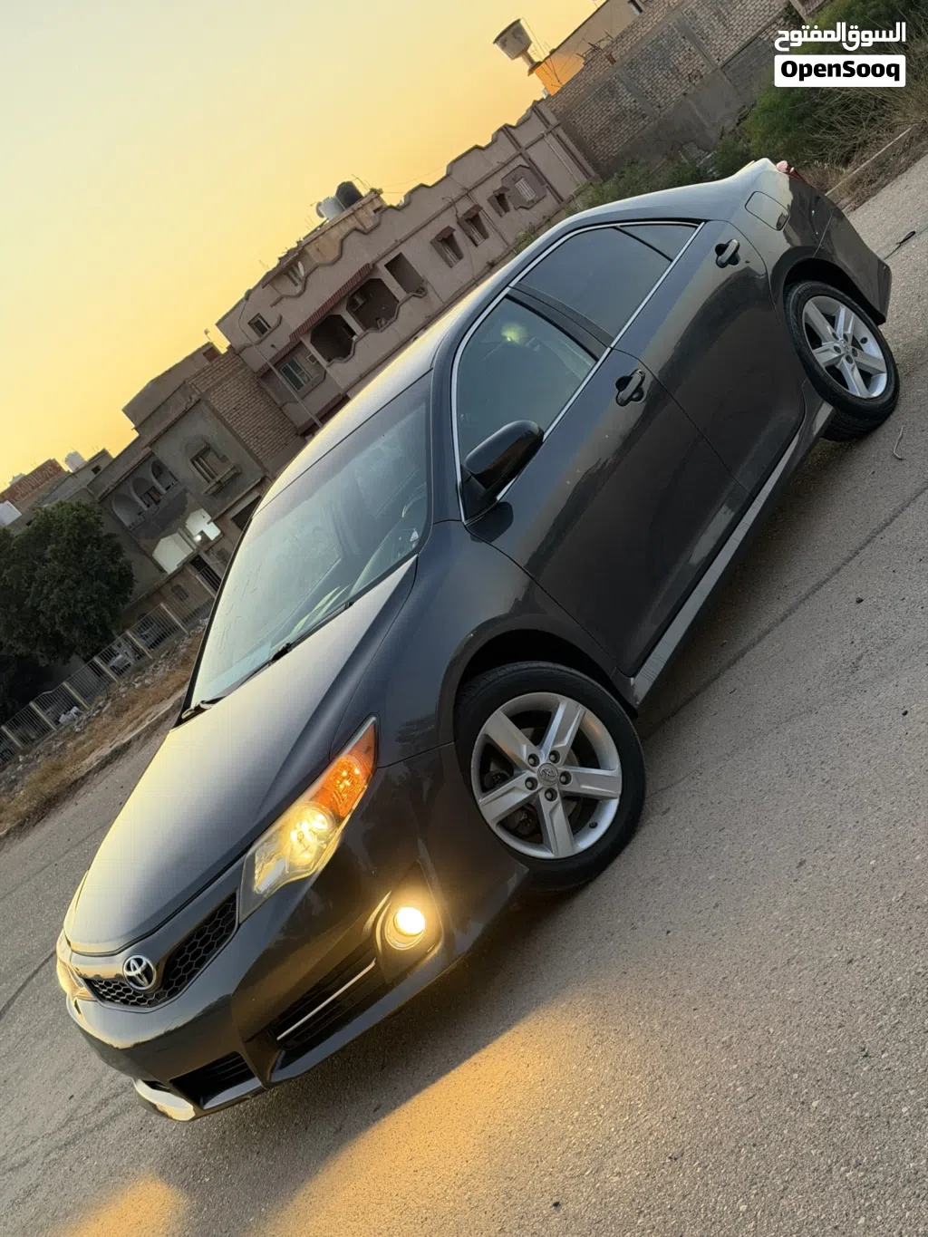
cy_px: 618
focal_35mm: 48
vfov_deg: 39.7
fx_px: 1715
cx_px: 464
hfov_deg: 30.3
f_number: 1.78
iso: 250
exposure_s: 1/40
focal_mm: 6.76
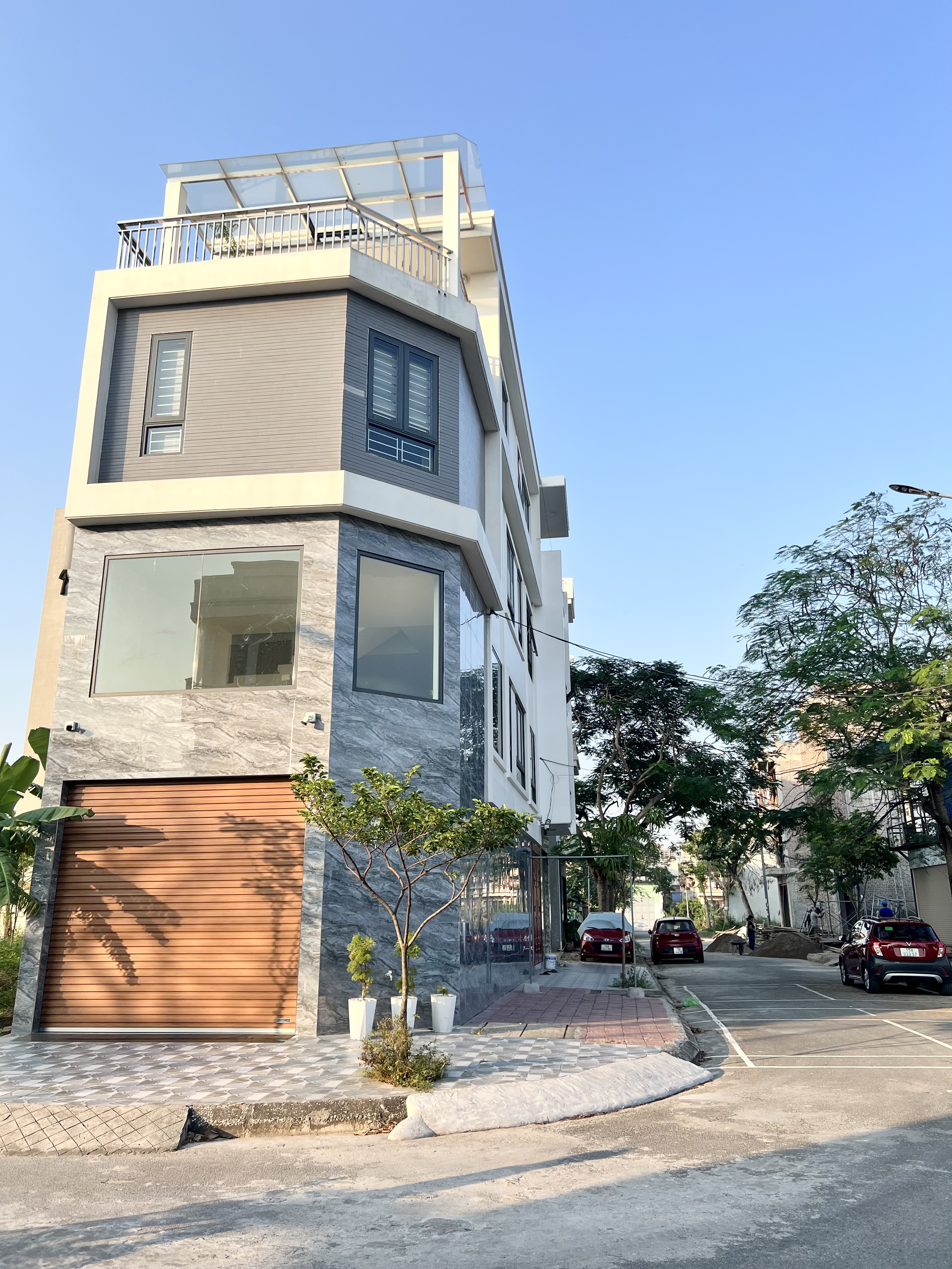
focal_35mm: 26
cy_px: 634
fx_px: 953
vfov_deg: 67.3
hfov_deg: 53.1
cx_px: 476
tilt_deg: +17.9
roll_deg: +1.0
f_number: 1.5
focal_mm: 5.7
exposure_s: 1/1621
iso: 50
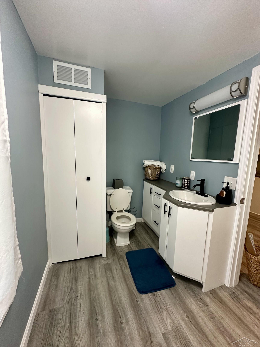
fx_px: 140
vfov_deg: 102.1
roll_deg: -2.2
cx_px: 130
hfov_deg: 85.7
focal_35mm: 14
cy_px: 174
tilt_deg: -7.4
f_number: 2.2
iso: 250
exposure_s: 1/120
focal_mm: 2.22
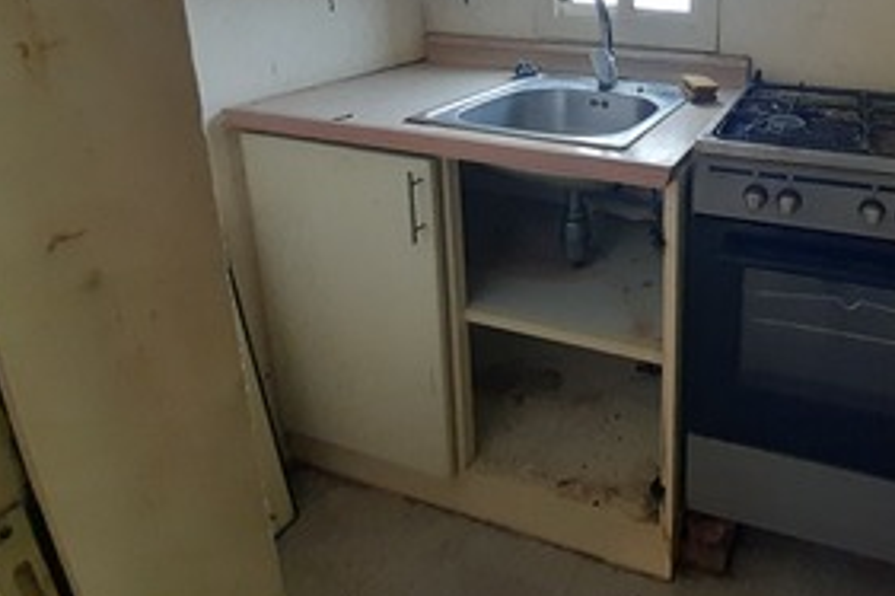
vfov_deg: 50.9
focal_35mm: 22
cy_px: 65
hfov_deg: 71.2
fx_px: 547
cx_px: 709
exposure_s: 1/50
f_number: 2.2
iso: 160
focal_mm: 1.13
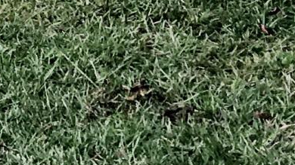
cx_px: -387
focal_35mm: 243
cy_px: -442
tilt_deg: -1.0
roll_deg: -0.1
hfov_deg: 8.2
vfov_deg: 4.6
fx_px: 1900
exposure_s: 1/120
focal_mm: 4.15
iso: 25
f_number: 2.2
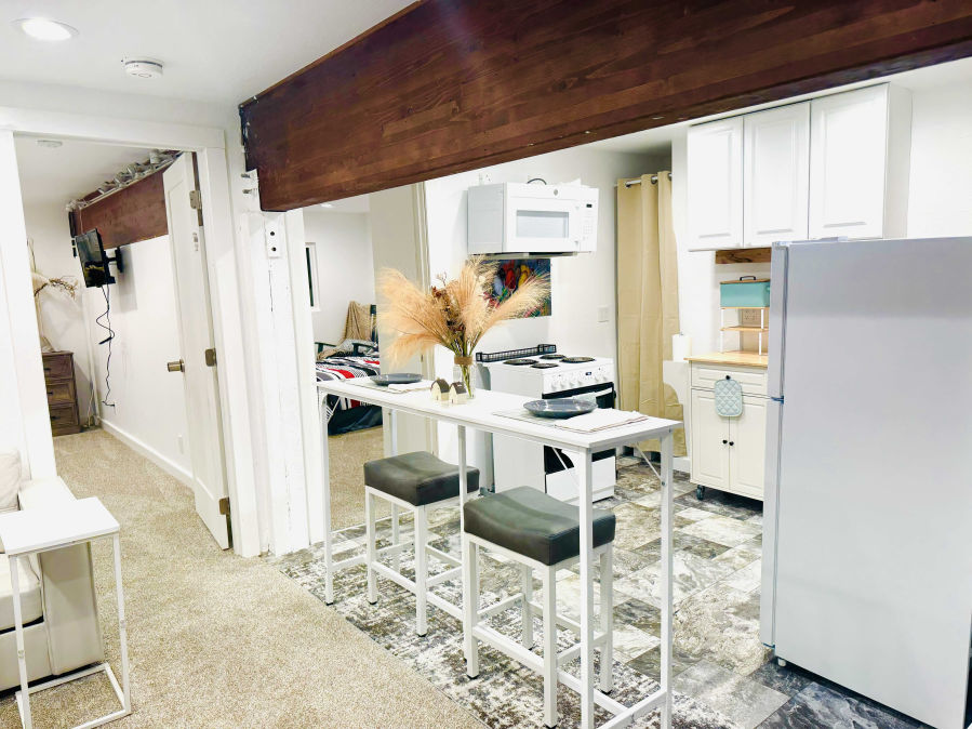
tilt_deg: -8.6
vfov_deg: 56.8
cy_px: 364
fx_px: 674
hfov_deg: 71.6
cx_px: 486
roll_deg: +2.2
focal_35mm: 24
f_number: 1.78
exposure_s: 1/120
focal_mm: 6.76
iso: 160
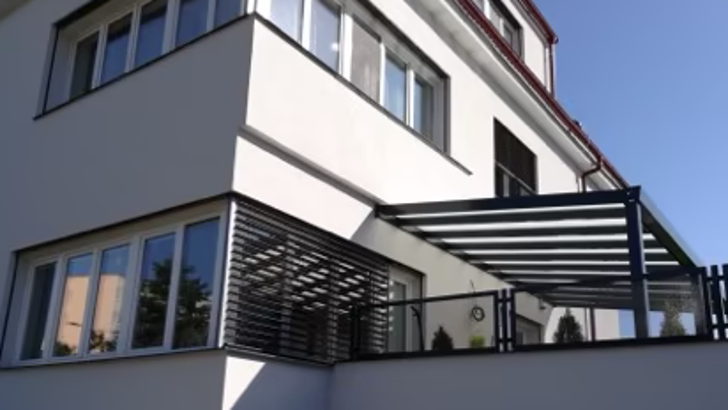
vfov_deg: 35.5
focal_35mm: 33
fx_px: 637
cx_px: 360
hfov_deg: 59.5
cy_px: 258
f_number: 2.2
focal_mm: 3.83
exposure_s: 1/982
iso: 50
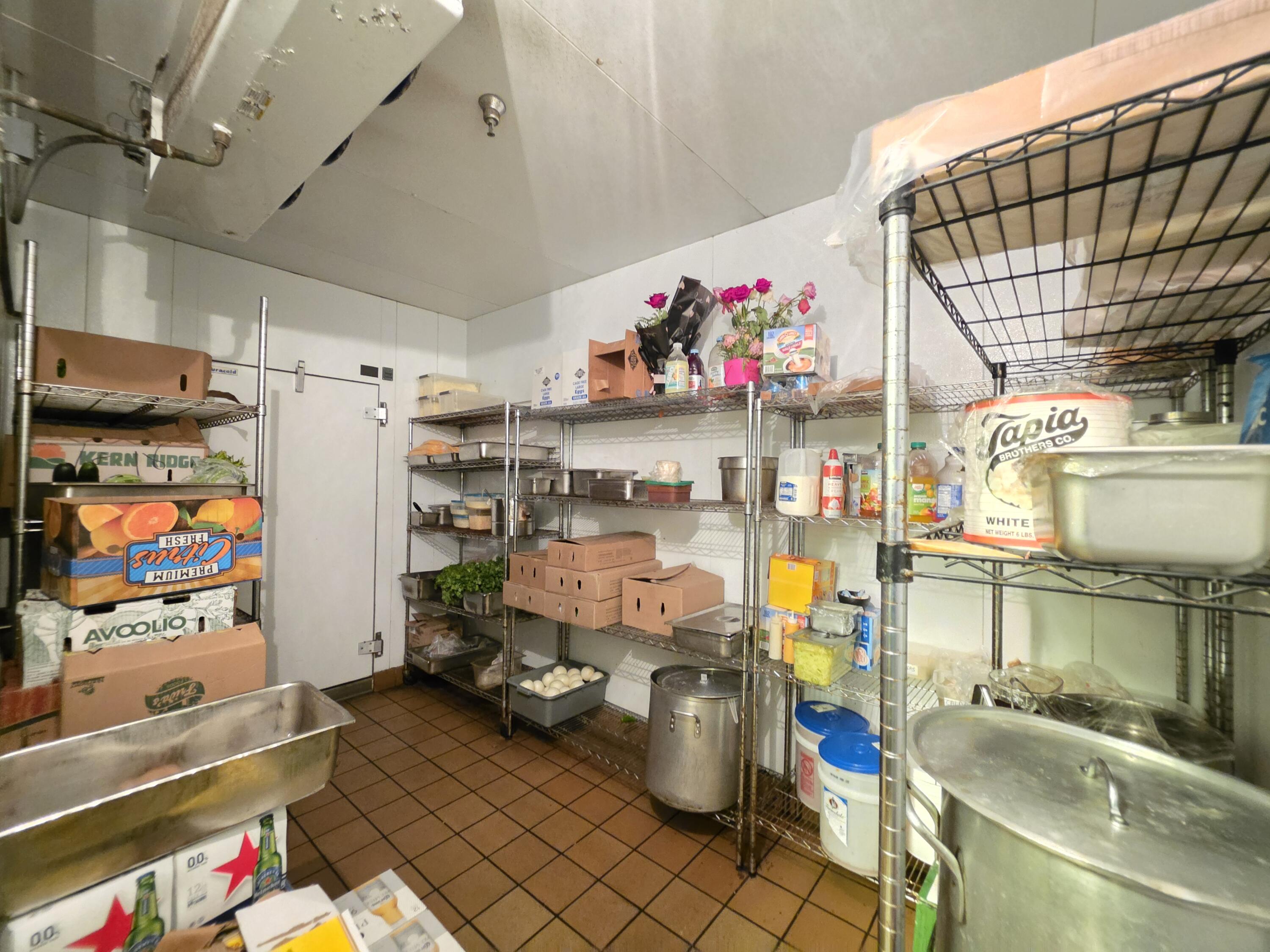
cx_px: 635
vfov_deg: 89.9
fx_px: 477
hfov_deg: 106.2
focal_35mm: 13
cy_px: 476
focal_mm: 2.2
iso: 3200
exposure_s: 1/17.2
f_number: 1.9
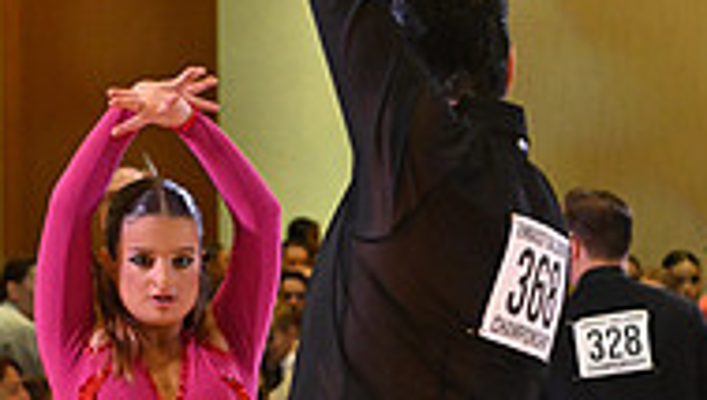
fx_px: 5182
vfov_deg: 4.4
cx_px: 241
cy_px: 557
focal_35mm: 276
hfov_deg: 7.8
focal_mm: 86
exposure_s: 1/400
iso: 4000
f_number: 6.3
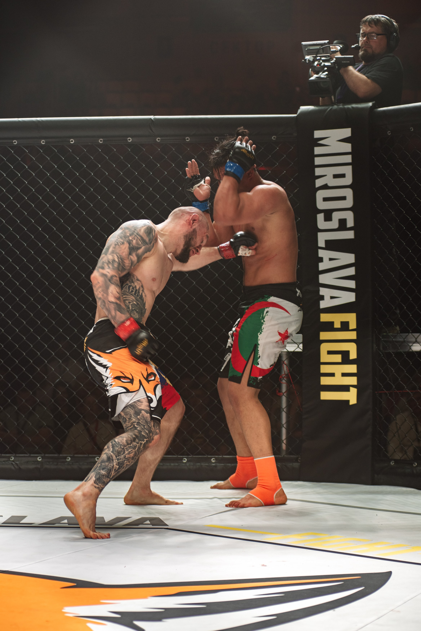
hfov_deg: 17.1
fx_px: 1402
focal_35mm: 80
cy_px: 316
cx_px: 210
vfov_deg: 25.4
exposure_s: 1/320
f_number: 4
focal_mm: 80
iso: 500
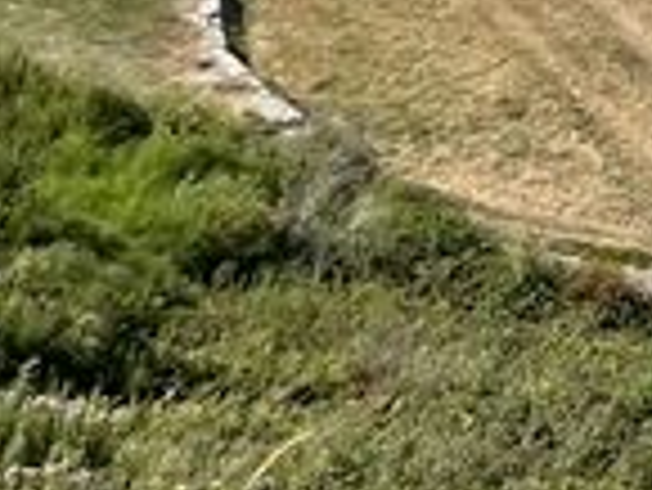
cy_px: -609
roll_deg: +1.2
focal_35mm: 199
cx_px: 1389
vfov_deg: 7.1
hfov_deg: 9.2
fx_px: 3751
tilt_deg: -3.0
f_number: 1.6
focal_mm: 4.2
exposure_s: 1/4651
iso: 32
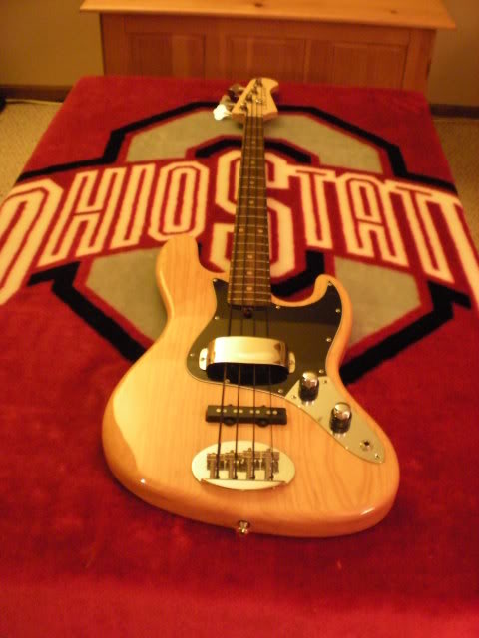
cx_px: 240
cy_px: 319
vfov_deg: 49.0
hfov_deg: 37.7
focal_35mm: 38
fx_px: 701
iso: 800
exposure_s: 1/7
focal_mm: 6.3
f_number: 3.1
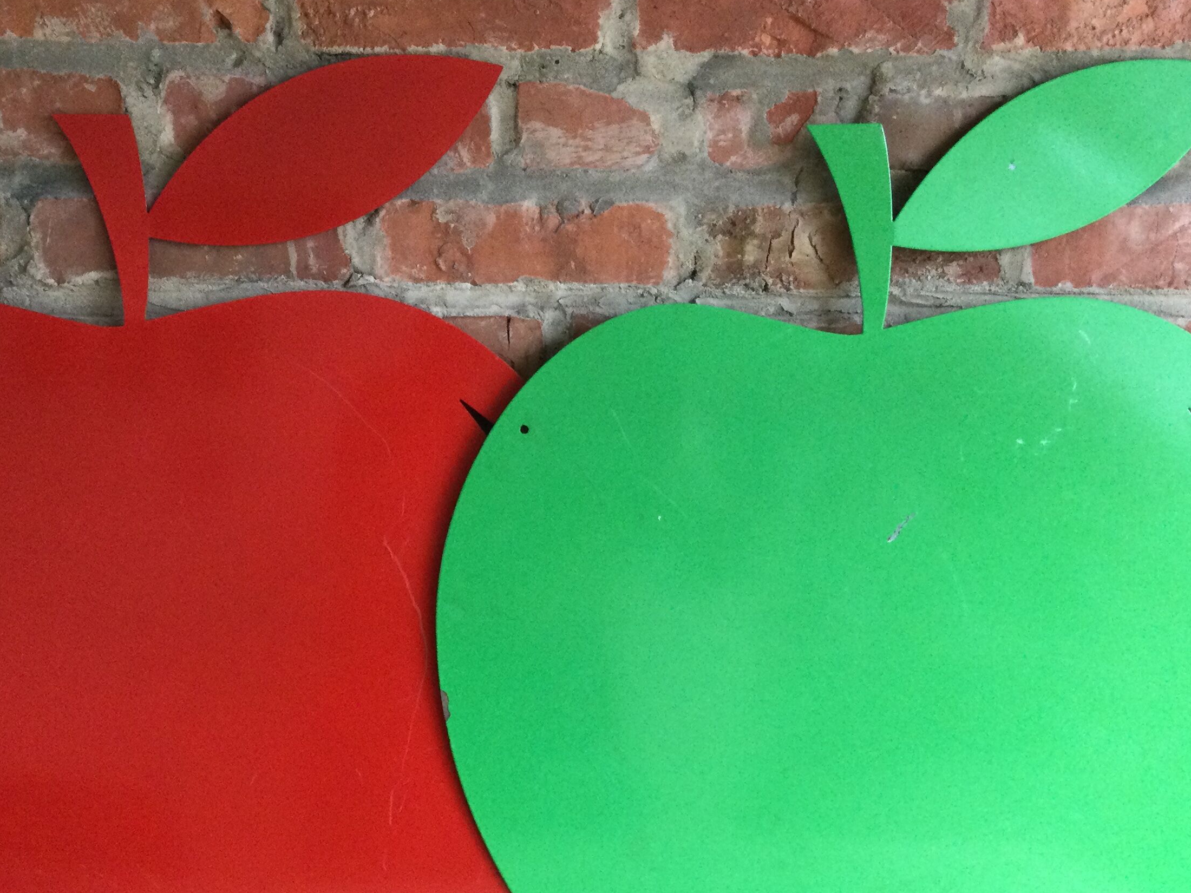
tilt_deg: -15.6
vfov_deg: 31.3
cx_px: 536
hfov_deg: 41.2
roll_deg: -1.3
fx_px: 1583
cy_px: 586
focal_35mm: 46
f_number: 2.4
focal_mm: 3.3
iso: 160
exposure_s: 1/33
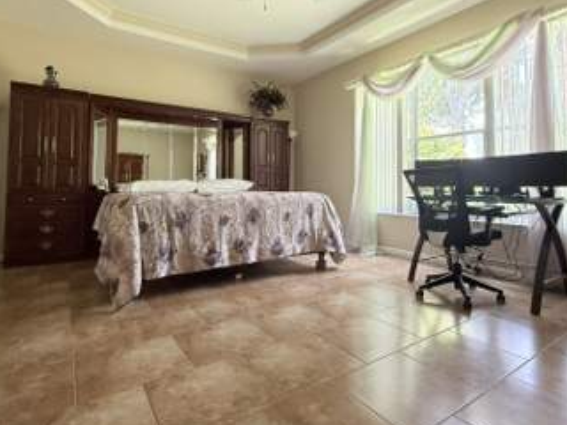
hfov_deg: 78.6
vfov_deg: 62.9
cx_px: 321
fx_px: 344
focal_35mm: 21
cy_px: 172
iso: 250
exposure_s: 1/99
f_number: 2.2
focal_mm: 2.22
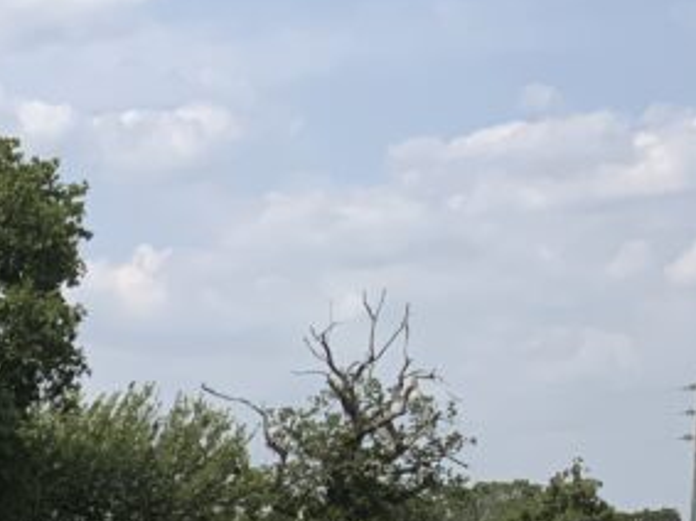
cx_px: -497
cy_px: 892
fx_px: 2110
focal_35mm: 105
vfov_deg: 13.0
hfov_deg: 16.2
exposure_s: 1/2227
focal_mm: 3
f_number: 1.8
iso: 16
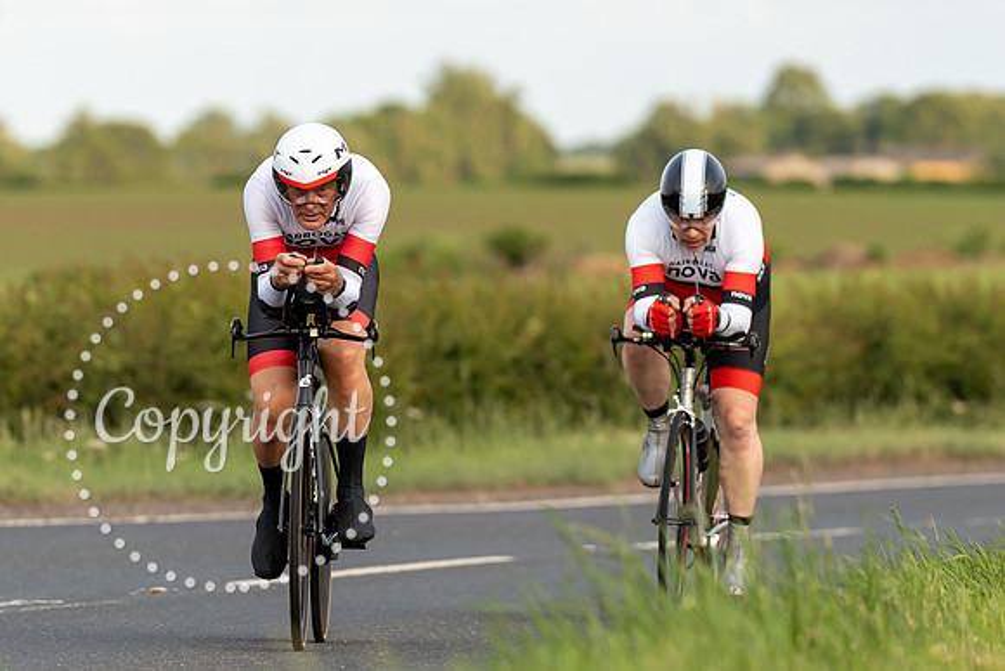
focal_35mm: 449
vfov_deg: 3.1
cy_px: 335
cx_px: 285
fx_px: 12537
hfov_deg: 4.6
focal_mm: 197
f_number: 3.2
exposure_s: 1/1000
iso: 160
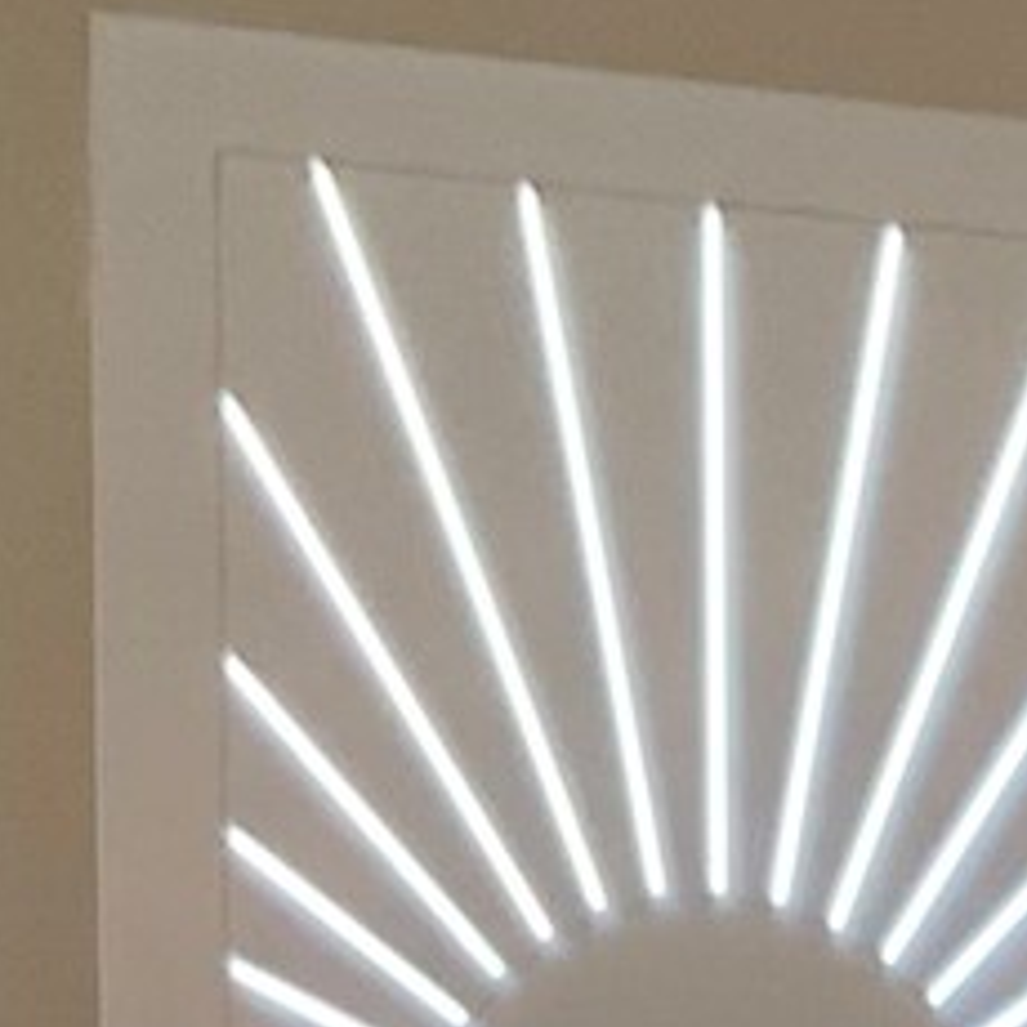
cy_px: 2175
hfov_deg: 7.6
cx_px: 1393
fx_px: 7653
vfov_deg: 7.3
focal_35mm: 228
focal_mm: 3
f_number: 1.8
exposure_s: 1/120
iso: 50
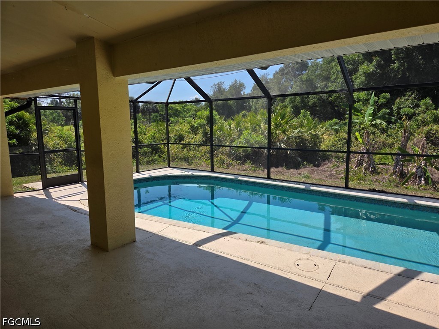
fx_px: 292
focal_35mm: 23
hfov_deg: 73.9
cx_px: 220
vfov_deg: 58.9
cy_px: 164
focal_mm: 5.4
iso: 80
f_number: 1.8
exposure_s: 1/2961
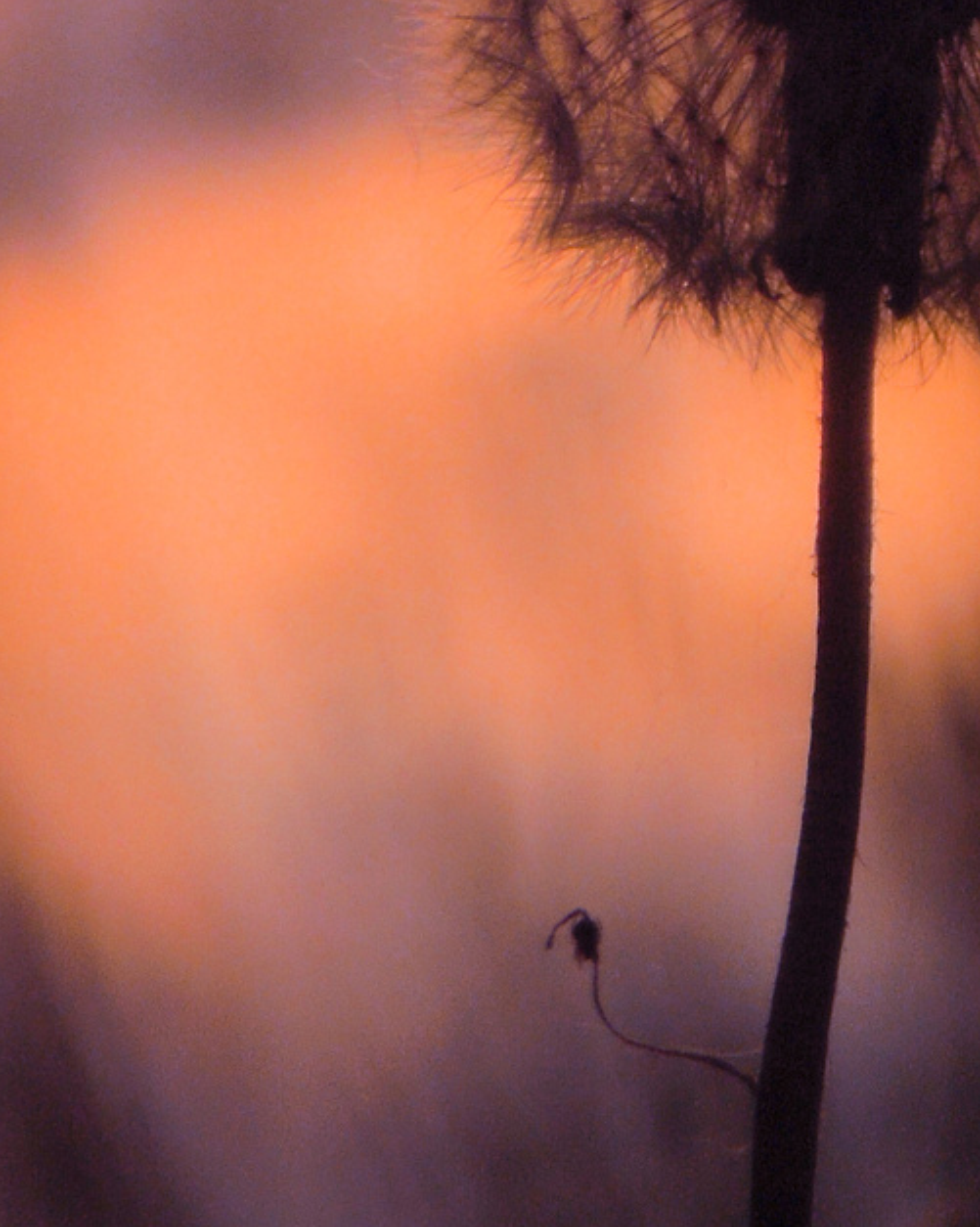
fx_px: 35592
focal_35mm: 981
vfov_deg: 2.0
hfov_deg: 1.6
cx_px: 906
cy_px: 33
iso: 100
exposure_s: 1/800
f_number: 12
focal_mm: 63
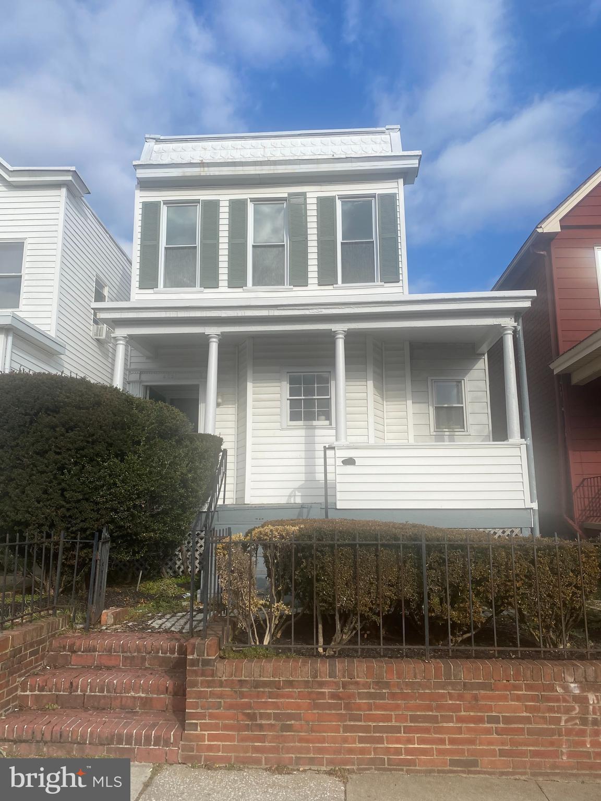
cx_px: 300
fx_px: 602
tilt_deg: +14.6
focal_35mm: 26
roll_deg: +2.9
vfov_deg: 67.3
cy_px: 400
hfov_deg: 53.1
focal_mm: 4.25
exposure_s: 1/3300
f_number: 1.8
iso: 32
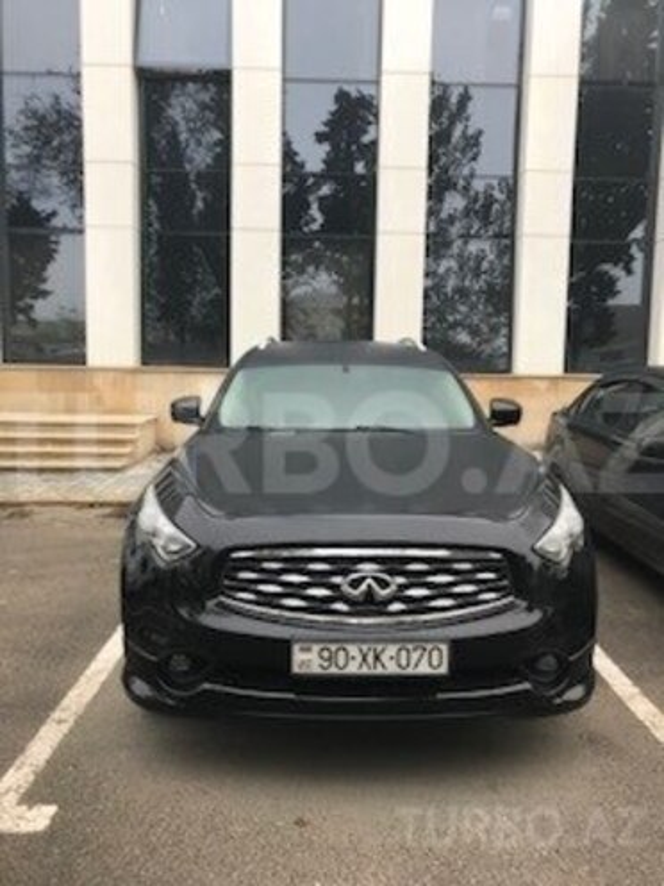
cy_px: 443
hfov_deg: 49.7
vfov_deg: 63.4
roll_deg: +0.2
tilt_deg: -4.7
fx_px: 716
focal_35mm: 28
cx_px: 332
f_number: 1.8
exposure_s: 1/50
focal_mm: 3.99
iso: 25
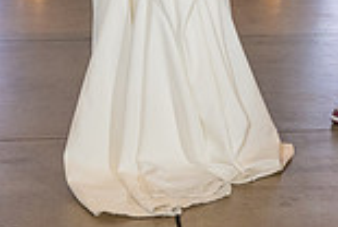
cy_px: -206
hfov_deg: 12.1
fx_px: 1590
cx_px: 303
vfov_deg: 7.8
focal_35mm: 169
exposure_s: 1/200
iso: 2000
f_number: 2.8
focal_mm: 42
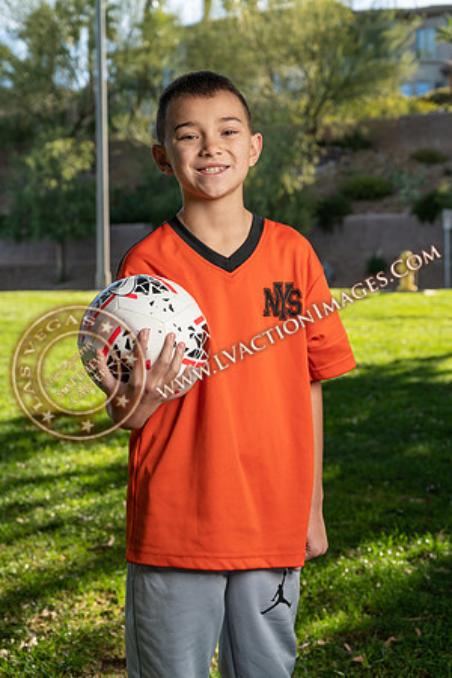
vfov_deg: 34.5
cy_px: 339
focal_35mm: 58
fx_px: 1092
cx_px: 226
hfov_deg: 23.4
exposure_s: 1/160
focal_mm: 58
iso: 100
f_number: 5.6
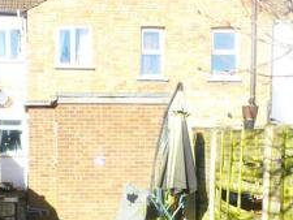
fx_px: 525
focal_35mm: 62
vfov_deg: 23.1
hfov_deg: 30.6
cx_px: 68
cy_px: 193
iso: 100
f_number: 4
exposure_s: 1/200
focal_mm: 4.3
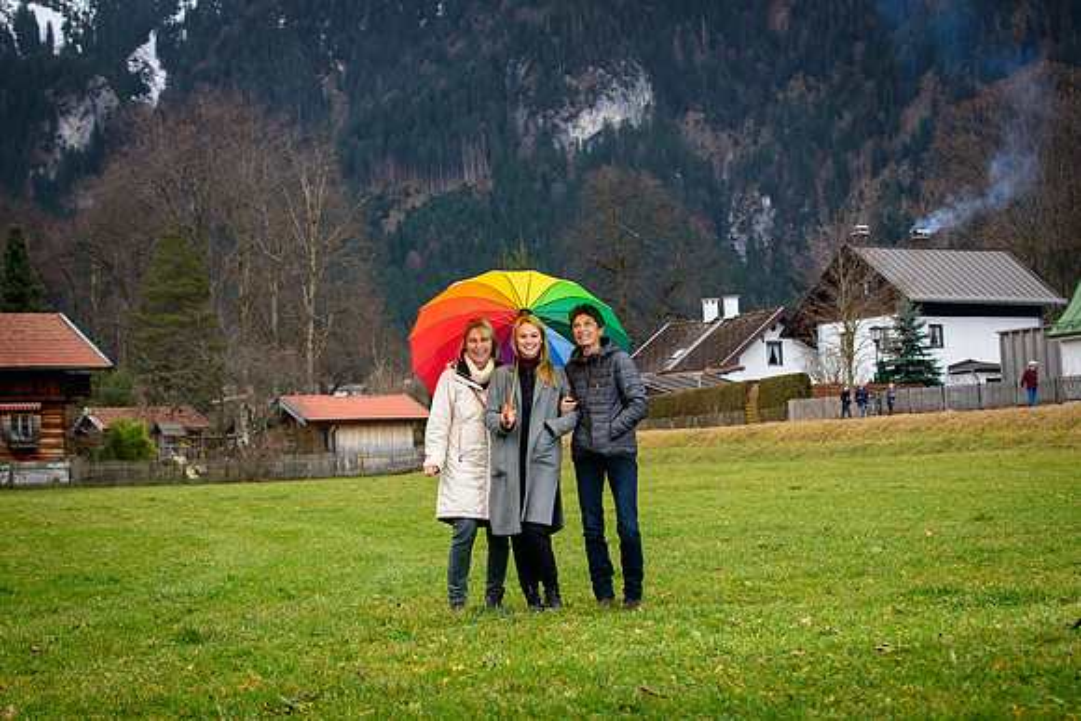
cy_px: 346
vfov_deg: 16.1
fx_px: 2558
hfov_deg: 23.9
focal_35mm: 85
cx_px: 528
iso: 800
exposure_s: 1/250
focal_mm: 70
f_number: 5
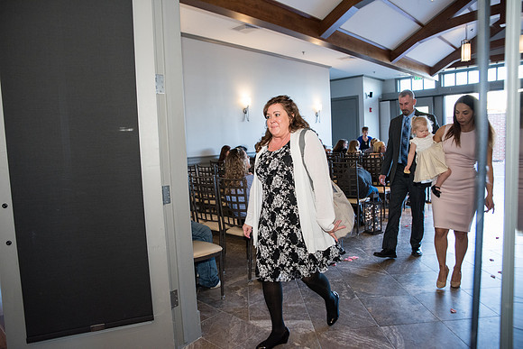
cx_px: 262
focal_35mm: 24
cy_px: 174
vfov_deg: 53.2
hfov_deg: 73.7
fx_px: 349
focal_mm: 24
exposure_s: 1/160
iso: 1250
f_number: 3.5
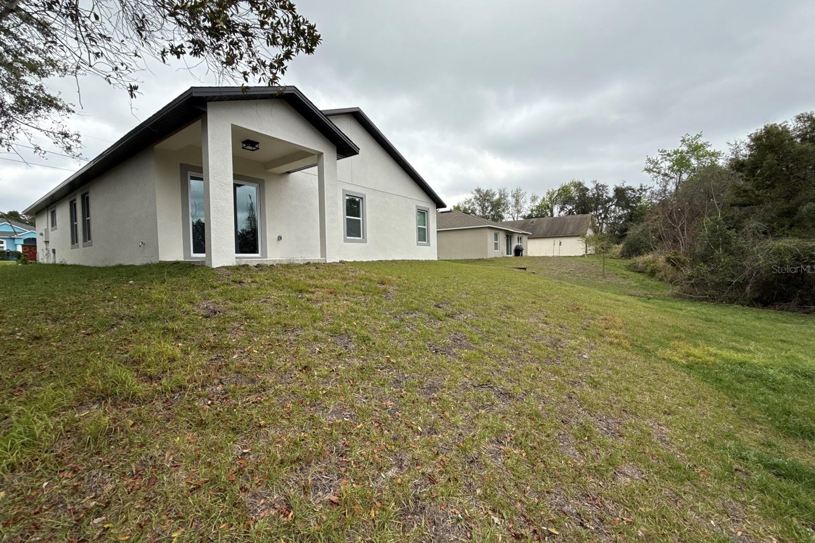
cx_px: 401
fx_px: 340
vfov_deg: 77.3
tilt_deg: +0.1
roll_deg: +0.4
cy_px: 269
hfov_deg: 100.4
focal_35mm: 15
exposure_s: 1/955
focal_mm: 2.22
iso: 64
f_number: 2.2
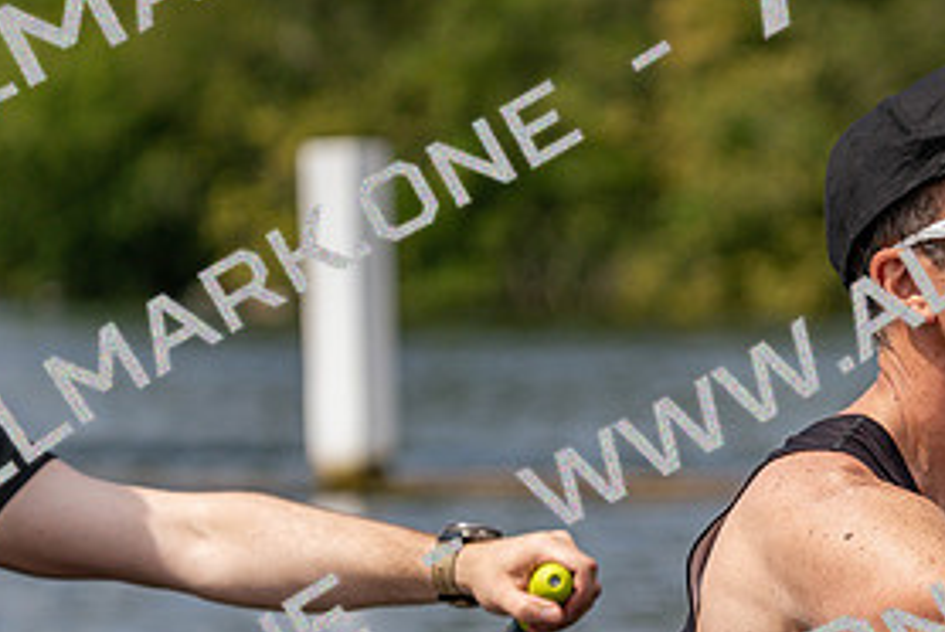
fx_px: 10958
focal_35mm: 417
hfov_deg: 4.9
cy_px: 535
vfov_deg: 3.3
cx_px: 938
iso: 200
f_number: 5.6
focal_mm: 200
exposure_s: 1/1600
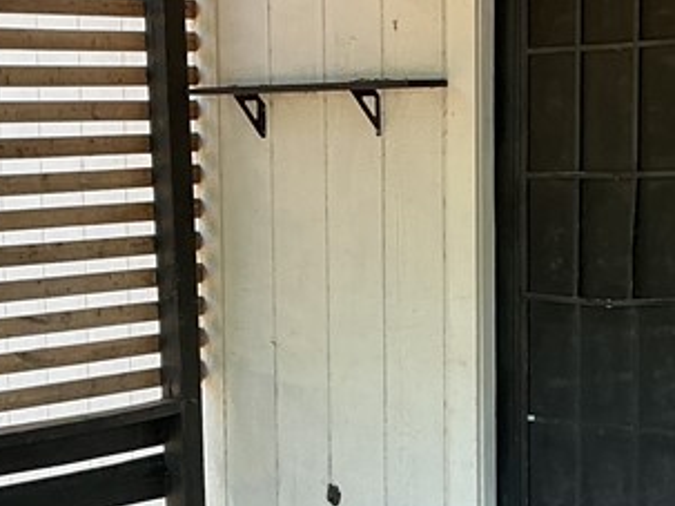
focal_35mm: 98
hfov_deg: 19.8
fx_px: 1910
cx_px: 109
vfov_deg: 15.0
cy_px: 352
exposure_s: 1/121
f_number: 1.8
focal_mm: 3
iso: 16
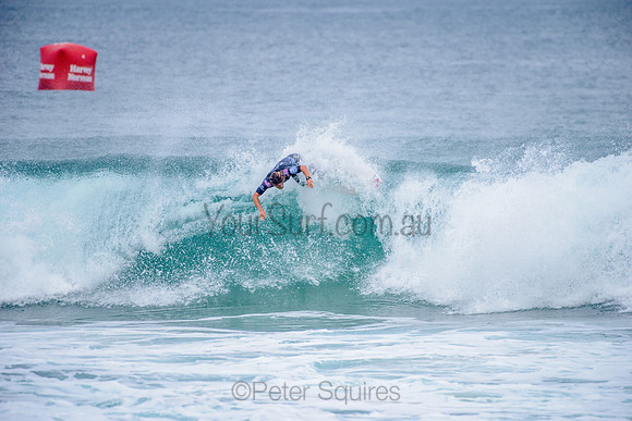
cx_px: 316
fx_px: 8779
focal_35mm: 500
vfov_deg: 2.8
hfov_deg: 4.1
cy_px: 210
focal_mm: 500
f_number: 5.6
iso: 280
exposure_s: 1/2000
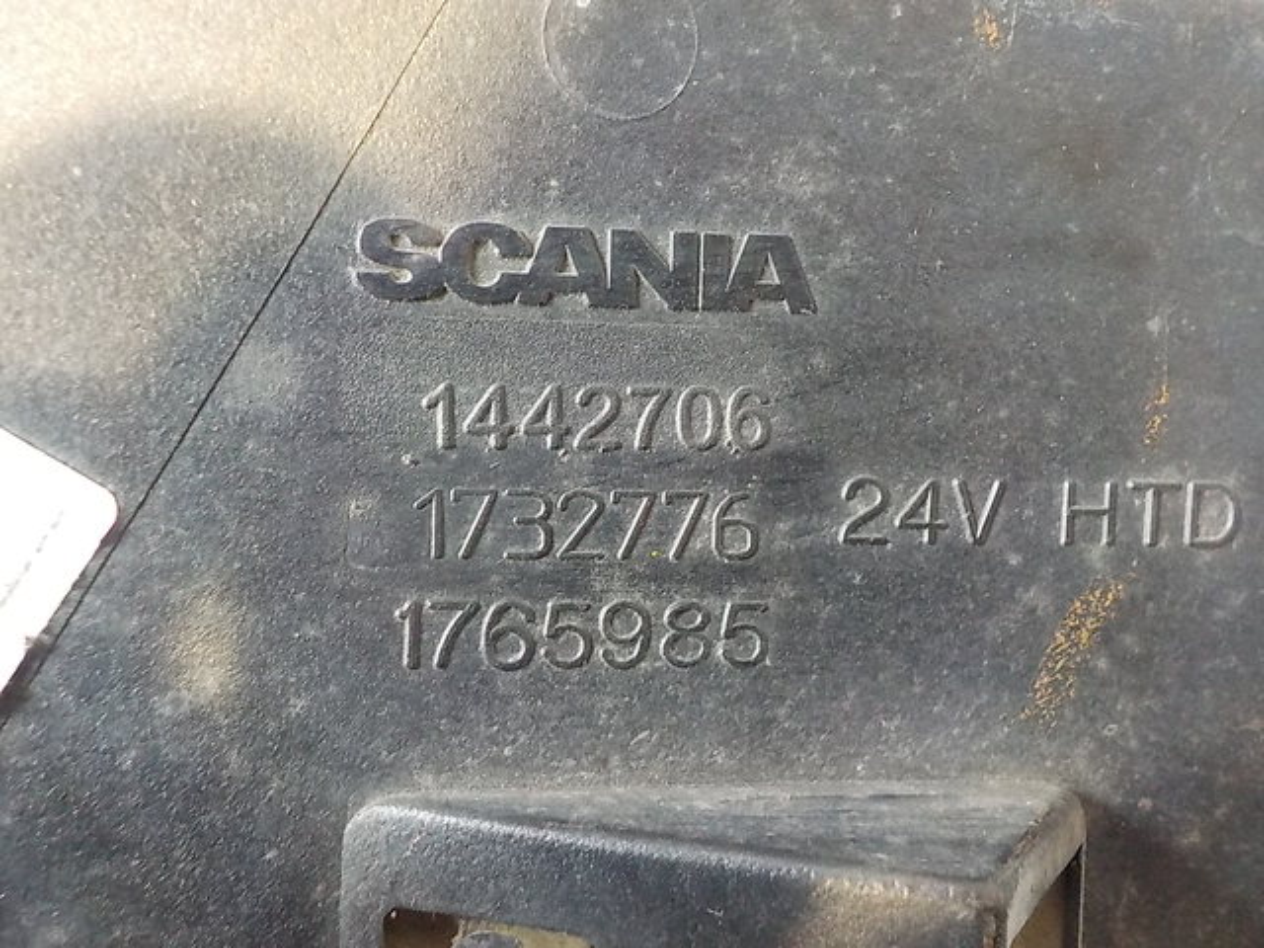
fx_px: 1095
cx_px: 632
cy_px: 474
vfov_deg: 46.8
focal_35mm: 30
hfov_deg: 60.0
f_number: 3.3
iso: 800
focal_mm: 4.1
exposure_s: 1/13
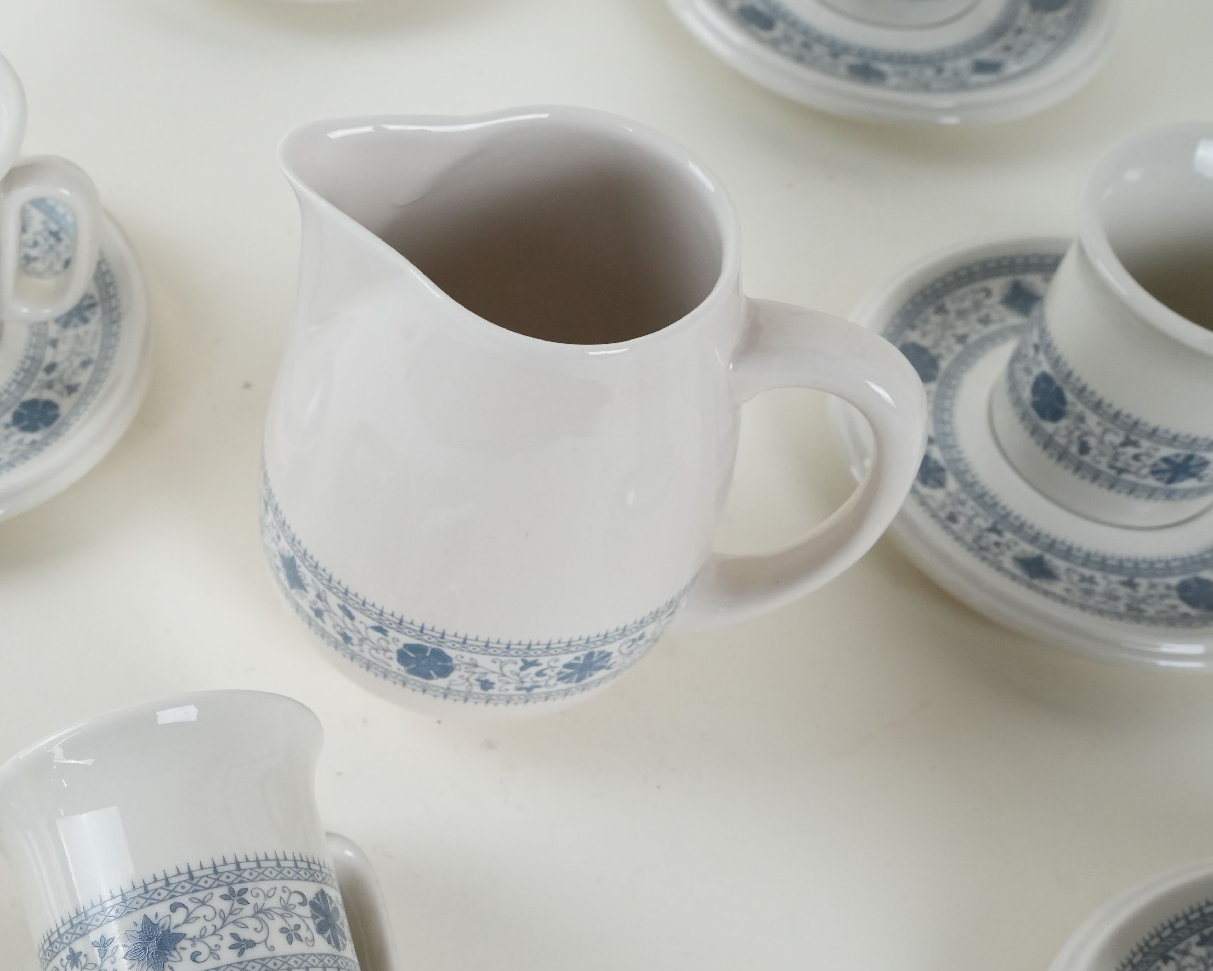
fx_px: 1939
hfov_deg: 33.1
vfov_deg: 27.8
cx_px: 140
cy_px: 716
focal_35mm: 54
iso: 2500
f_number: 9
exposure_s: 1/80
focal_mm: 29
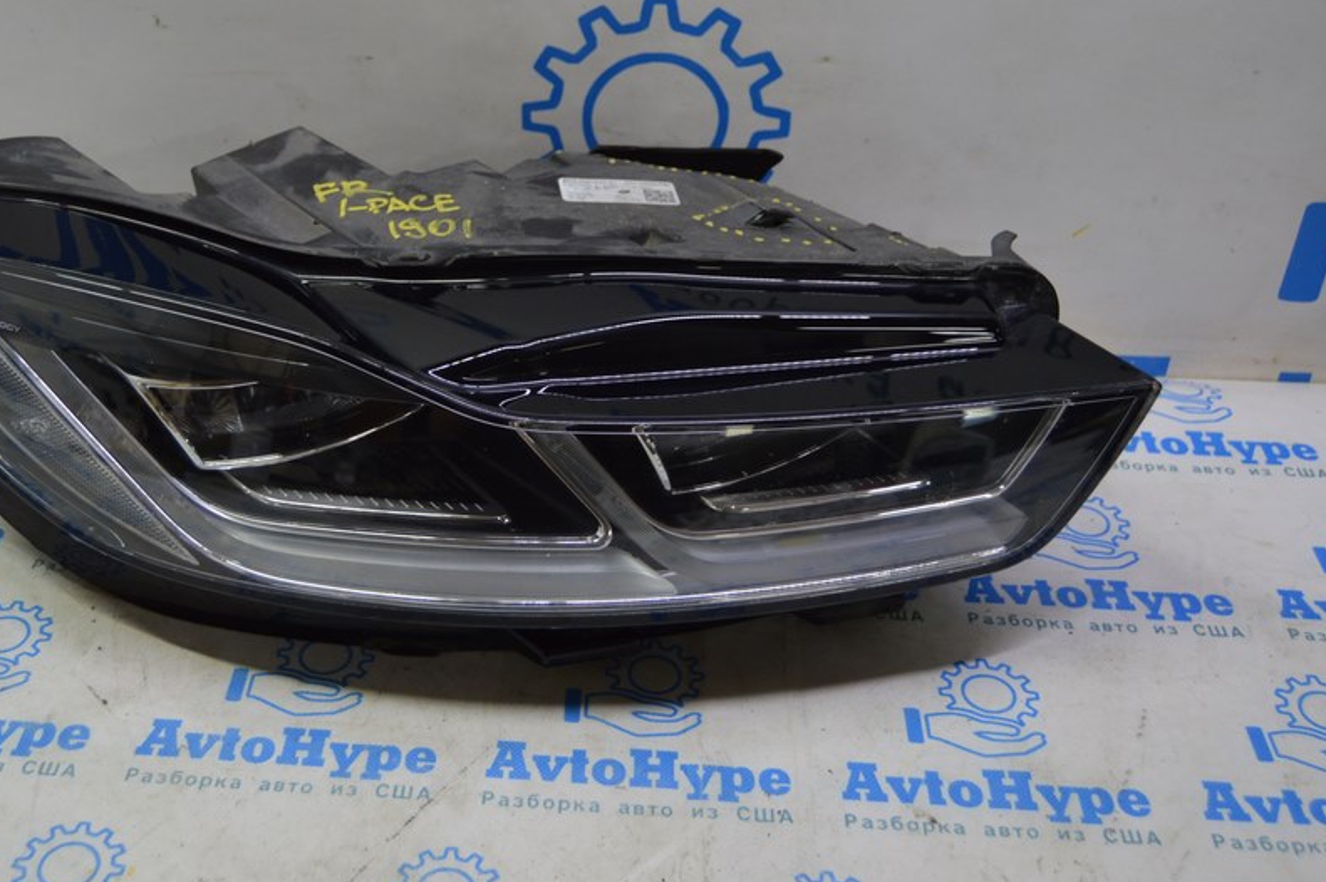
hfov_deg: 43.8
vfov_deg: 29.9
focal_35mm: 45
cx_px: 538
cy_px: 318
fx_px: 1643
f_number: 3.8
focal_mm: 23
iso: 400
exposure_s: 1/60
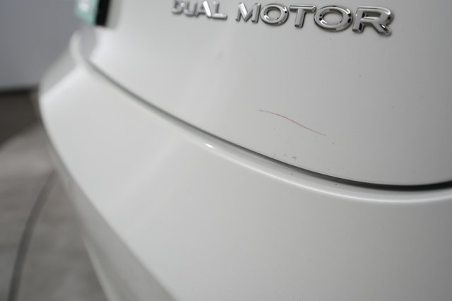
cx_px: 226
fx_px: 351
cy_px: 150
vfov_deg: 46.4
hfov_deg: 65.5
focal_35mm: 28
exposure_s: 1/100
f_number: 5.6
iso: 1000
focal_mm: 28
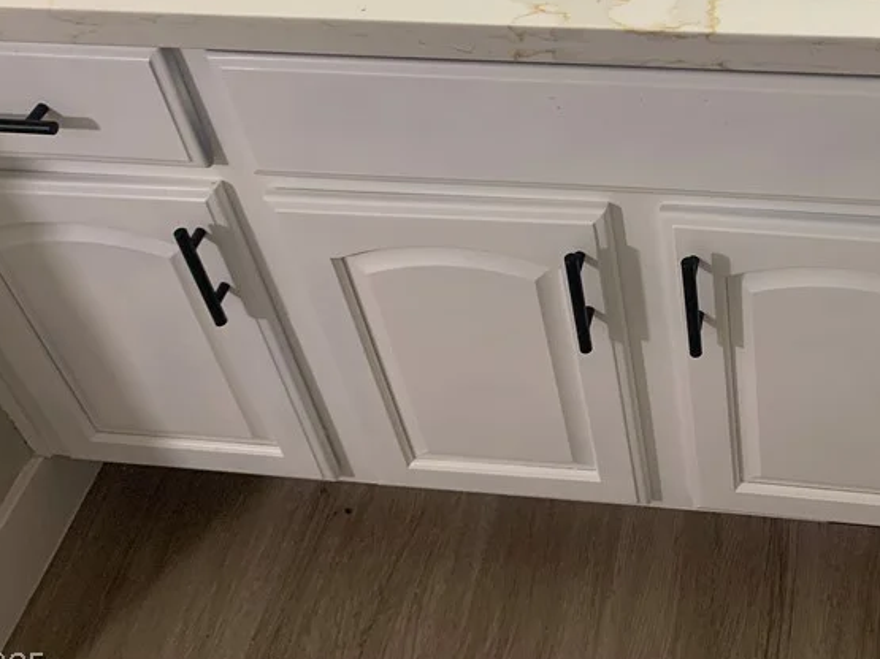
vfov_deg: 29.3
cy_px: 93
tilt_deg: -39.8
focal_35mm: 48
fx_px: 1220
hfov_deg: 38.3
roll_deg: +3.2
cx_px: 698
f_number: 1.8
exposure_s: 1/61
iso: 100
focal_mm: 4.25
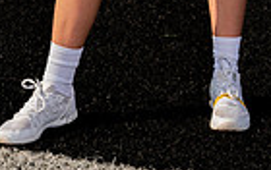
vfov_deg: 8.9
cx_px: 186
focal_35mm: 134
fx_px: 991
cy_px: -241
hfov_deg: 15.5
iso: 100
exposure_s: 1/250
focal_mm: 41
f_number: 6.3
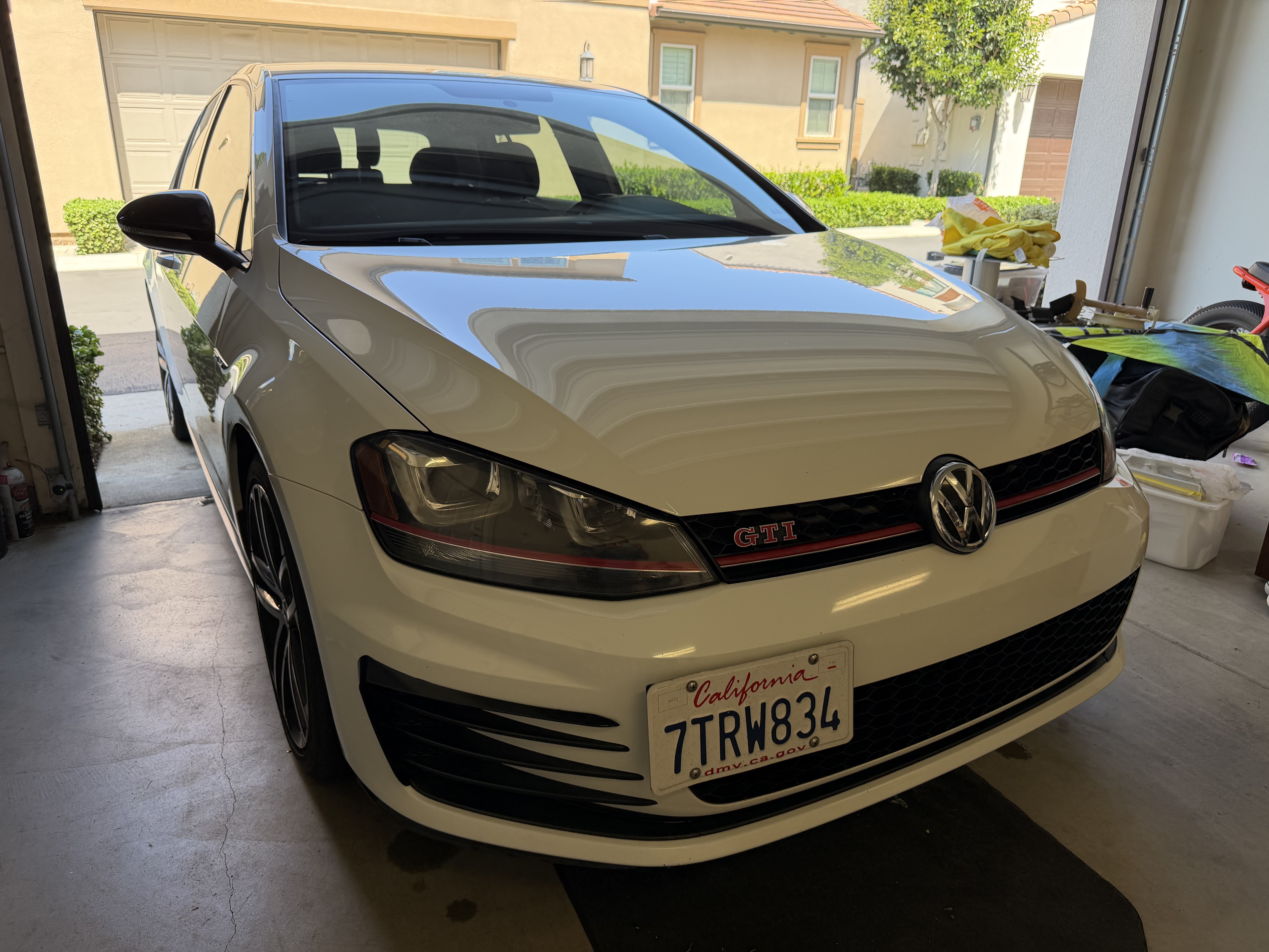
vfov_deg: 56.8
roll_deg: -1.2
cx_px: 634
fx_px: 880
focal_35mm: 24
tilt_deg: -18.2
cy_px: 476
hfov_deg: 71.6
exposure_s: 1/310
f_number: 1.78
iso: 100
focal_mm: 6.76
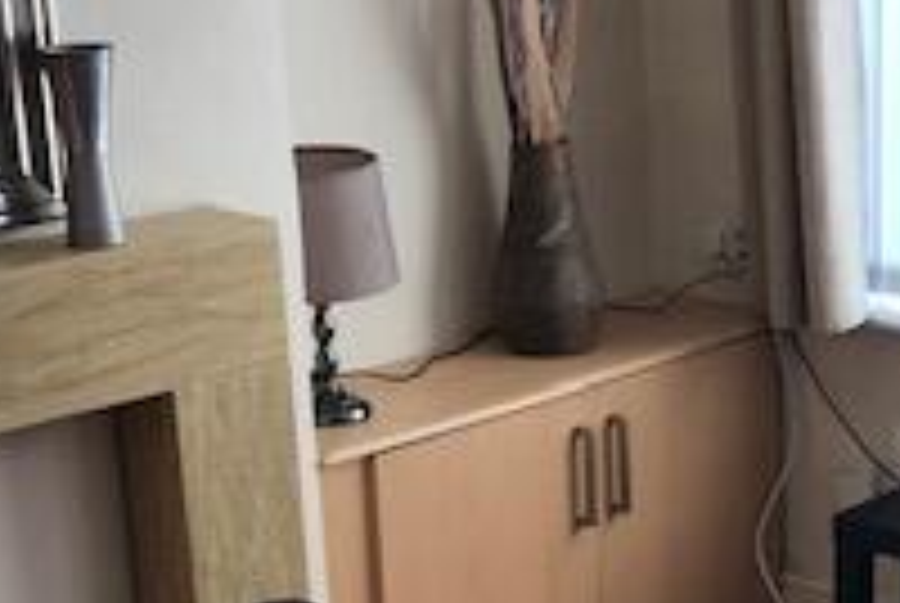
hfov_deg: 21.5
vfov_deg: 14.6
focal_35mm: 93
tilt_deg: -19.2
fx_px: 2328
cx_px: 756
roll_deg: +0.5
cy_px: 572
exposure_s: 1/60
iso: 25
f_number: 1.8
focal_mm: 3.99
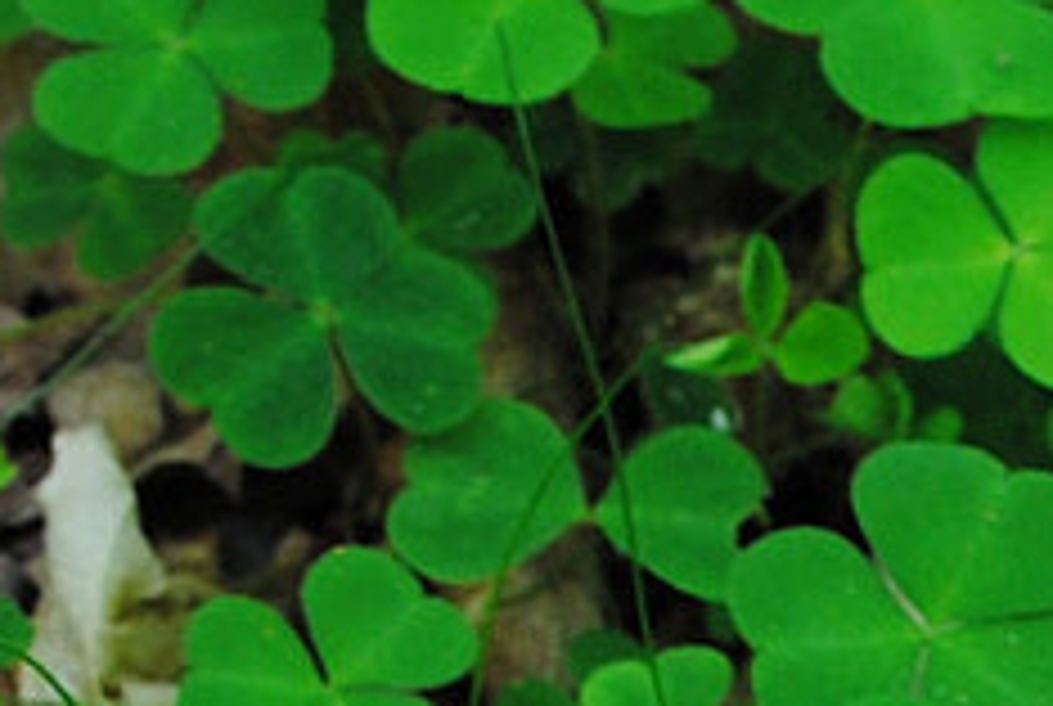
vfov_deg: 4.3
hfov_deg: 6.4
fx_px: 9302
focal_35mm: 317
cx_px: 1688
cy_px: 1599
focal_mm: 31
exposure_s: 1/40
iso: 200
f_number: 4.2
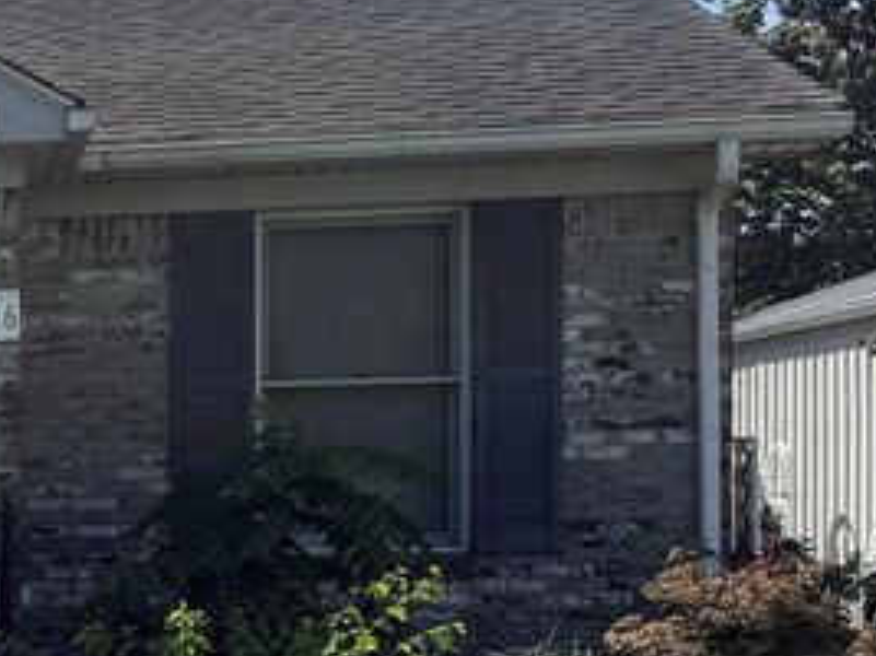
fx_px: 2327
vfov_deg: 15.9
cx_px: -545
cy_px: 577
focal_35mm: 92
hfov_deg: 18.2
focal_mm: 6.76
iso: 100
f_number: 1.78
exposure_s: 1/4405
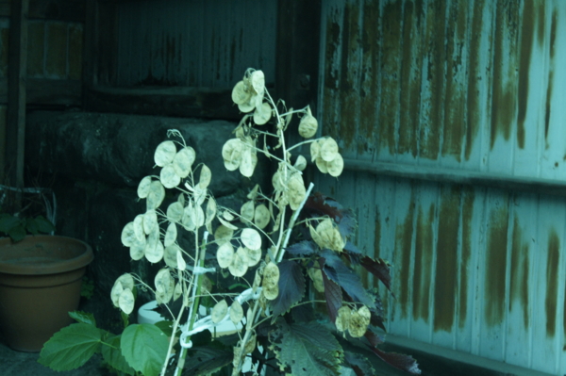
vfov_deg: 16.5
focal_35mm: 82
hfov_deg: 24.6
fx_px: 1296
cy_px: 188
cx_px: 283
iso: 1600
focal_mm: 55
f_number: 14
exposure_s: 1/10
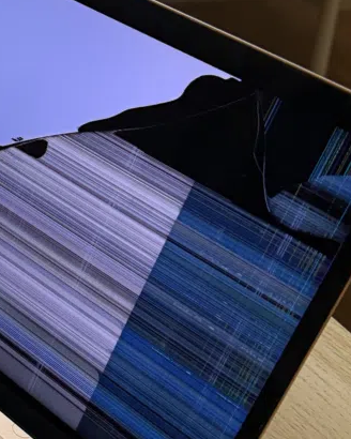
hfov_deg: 18.2
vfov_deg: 24.4
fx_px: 1013
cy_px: 228
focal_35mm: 78
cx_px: -118
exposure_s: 1/60
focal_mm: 6.76
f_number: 1.78
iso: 320
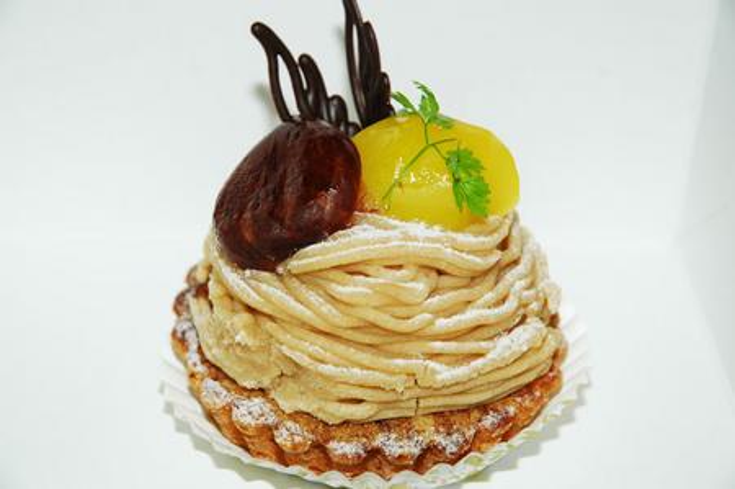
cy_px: 244
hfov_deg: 19.5
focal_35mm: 105
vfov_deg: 13.0
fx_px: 2141
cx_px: 368
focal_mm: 70
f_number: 5.6
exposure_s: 1/125
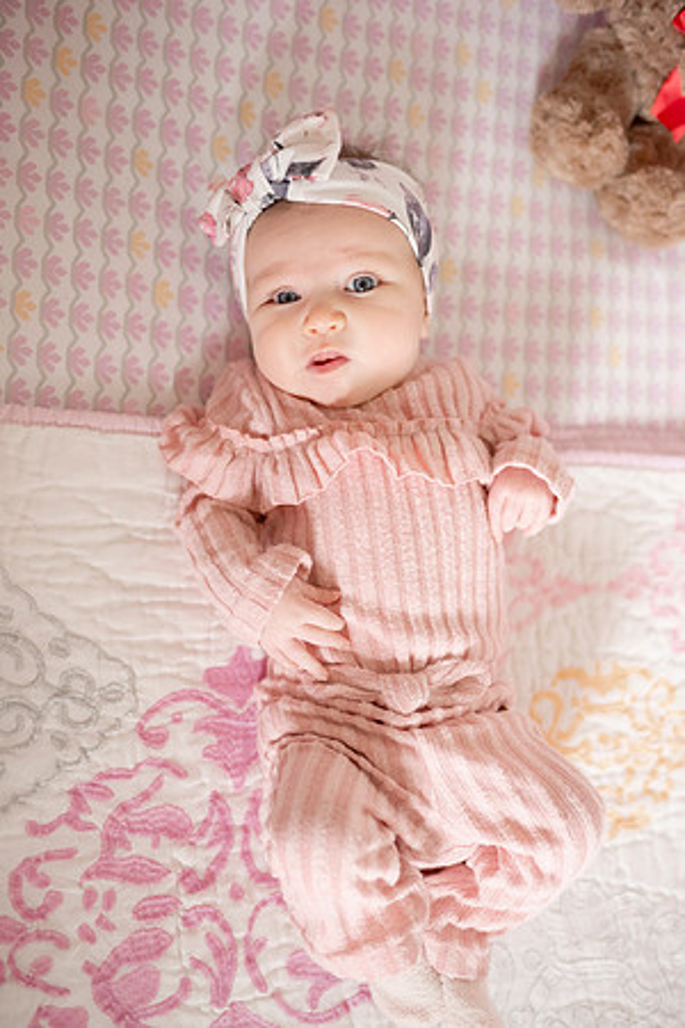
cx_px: 342
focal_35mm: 35
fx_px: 999
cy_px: 514
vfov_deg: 54.4
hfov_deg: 37.9
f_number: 2
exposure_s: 1/250
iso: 2000
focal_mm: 35
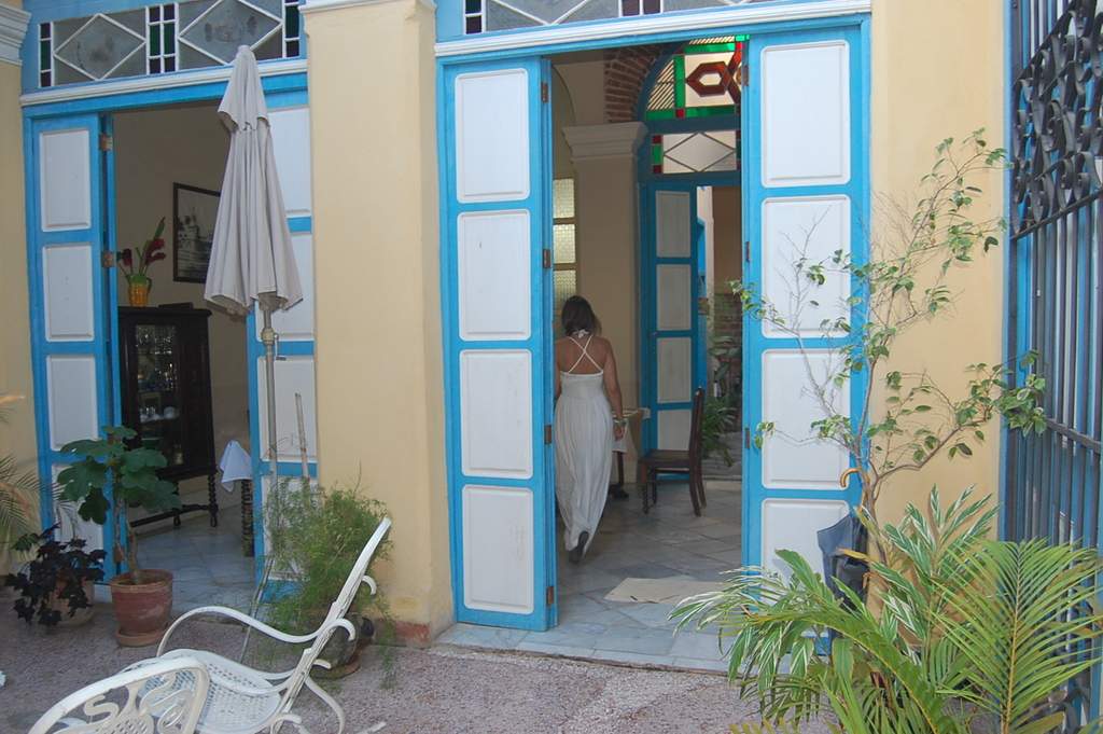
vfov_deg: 43.5
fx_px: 918
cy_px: 367
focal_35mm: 30
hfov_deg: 62.0
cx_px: 552
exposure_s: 1/60
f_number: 3.8
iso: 400
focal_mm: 20
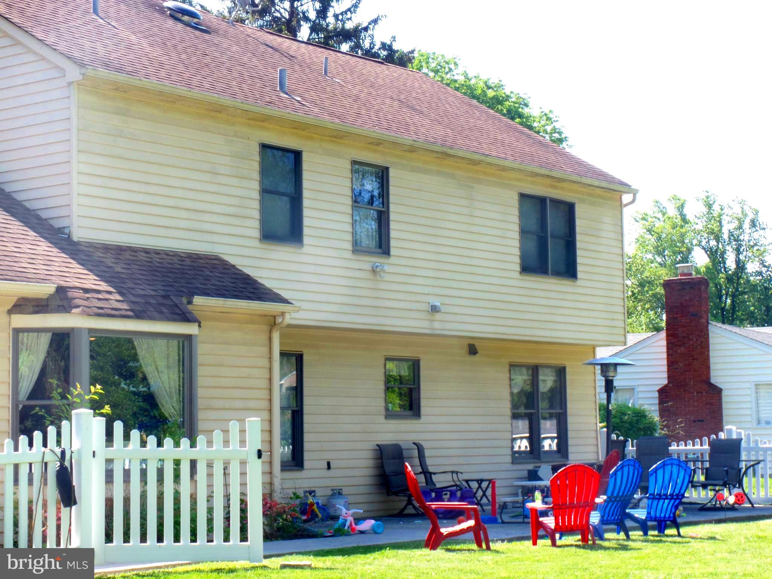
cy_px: 290
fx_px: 1740
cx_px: 386
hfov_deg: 25.0
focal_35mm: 78
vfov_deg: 18.9
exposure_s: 1/30
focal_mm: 13.9
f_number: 8.4
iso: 80
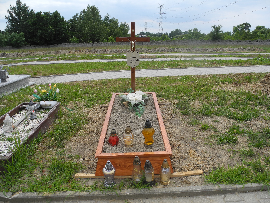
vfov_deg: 49.7
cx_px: 135
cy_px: 102
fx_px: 218
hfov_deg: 63.4
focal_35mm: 28
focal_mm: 6
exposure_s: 1/1000
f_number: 3.5
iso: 100
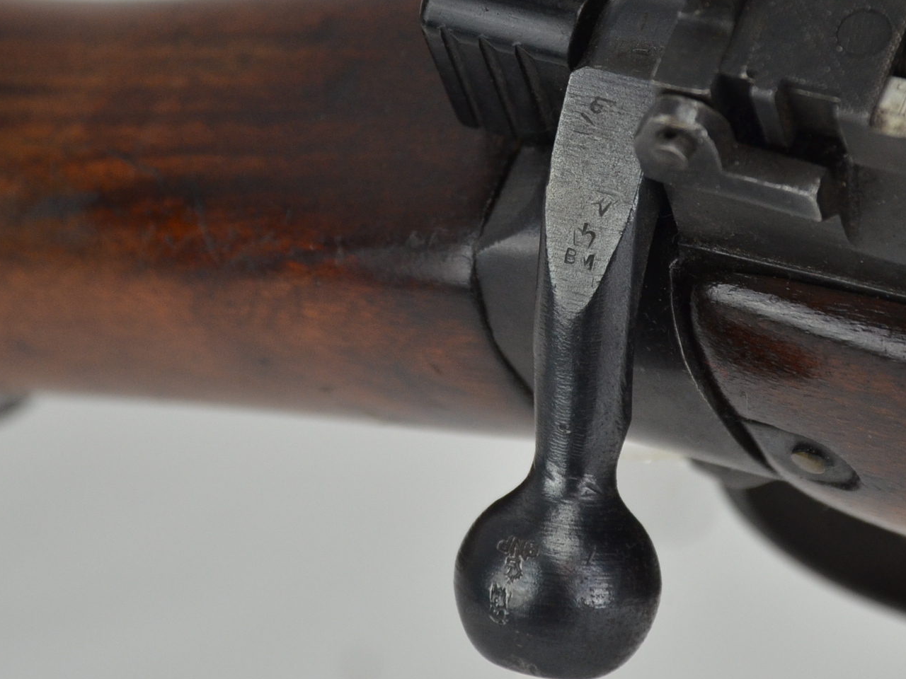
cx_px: 614
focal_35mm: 374
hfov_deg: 5.3
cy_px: 205
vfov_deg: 4.0
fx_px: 9787
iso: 720
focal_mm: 135
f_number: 5.6
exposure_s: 1/250
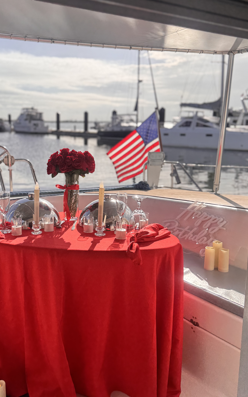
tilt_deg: -10.1
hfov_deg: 37.0
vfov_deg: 56.7
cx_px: 87
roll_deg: -0.6
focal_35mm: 34
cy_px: 195
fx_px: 368
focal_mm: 6.76
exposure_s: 1/7092
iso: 80
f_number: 1.78
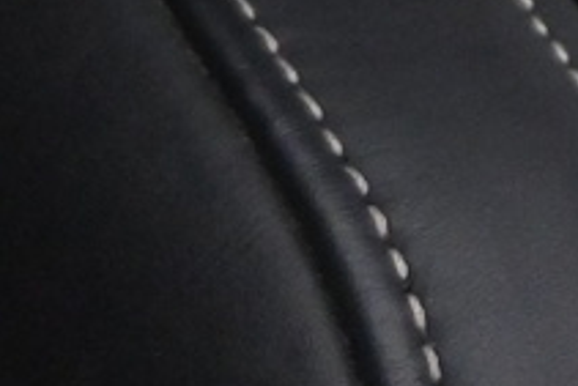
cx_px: 1953
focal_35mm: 184
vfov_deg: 7.1
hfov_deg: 8.5
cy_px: -487
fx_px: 2956
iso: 3200
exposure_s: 1/25
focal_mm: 16
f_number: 3.5
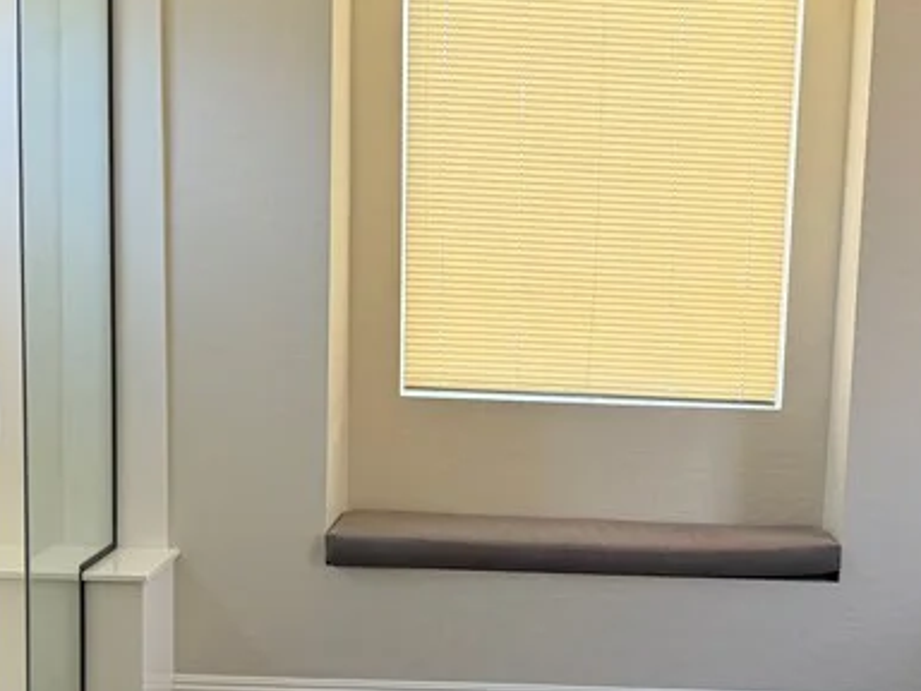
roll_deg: -2.7
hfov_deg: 29.9
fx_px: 1703
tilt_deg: -8.8
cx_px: 650
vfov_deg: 22.7
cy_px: 504
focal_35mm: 64
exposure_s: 1/60
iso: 200
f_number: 1.78
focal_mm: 6.76
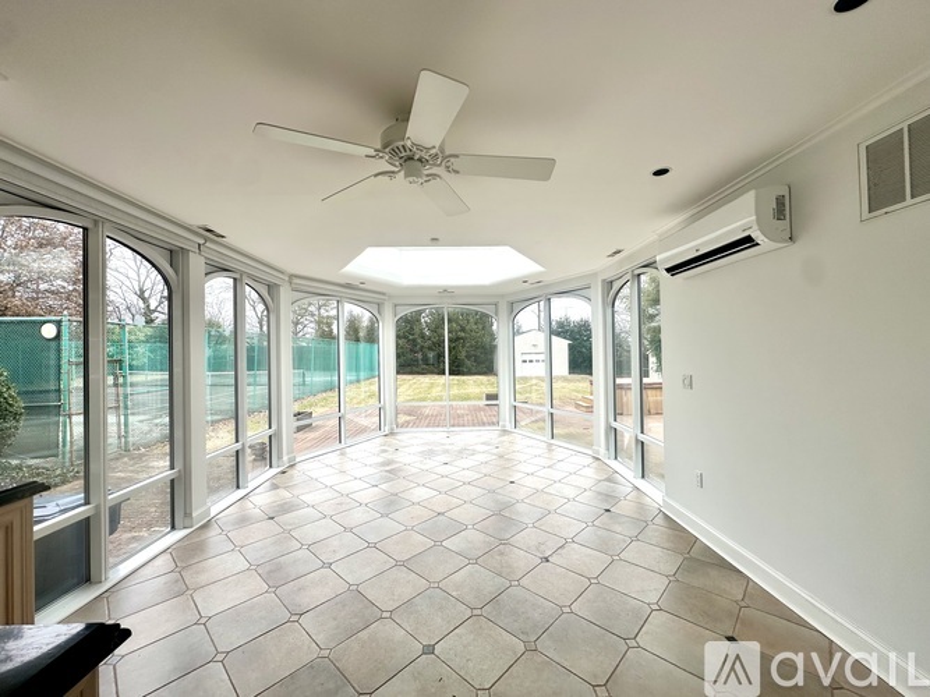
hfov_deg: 102.1
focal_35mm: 14
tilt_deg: +0.8
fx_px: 376
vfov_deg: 85.7
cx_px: 465
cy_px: 348
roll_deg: +1.0
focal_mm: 2.22
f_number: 2.2
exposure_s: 1/415
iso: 40
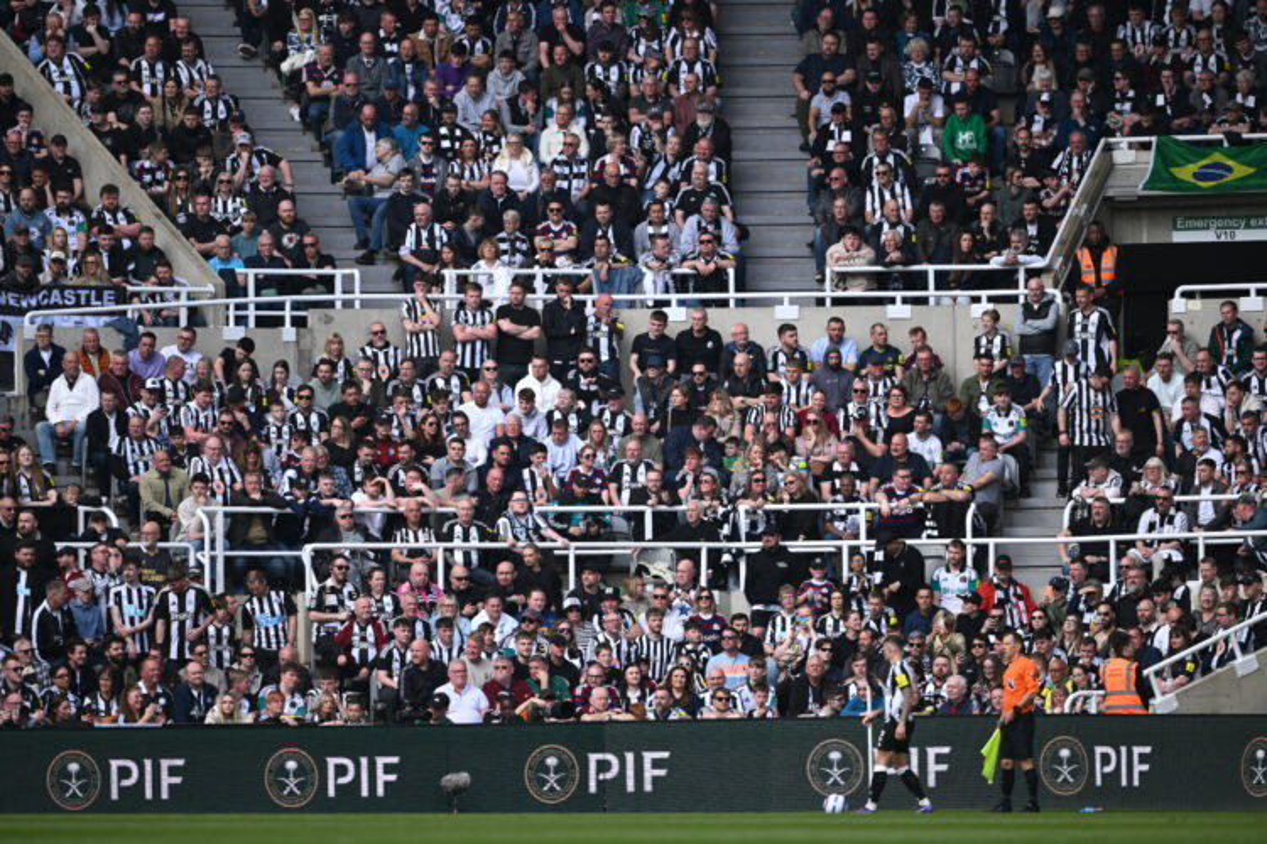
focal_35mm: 400
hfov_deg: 5.2
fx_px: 14077
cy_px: 422
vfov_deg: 3.4
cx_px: 634
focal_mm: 400
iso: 360
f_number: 2.8
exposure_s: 1/3298
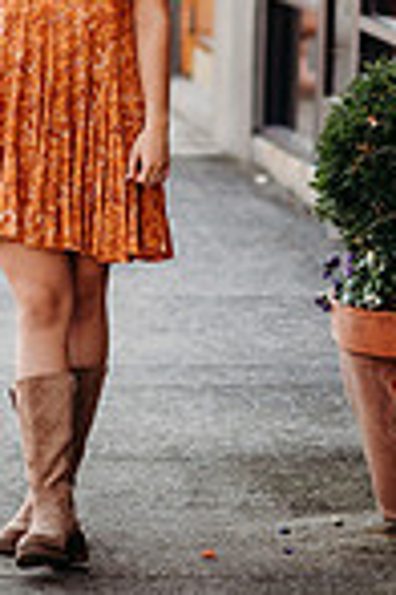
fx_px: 4306
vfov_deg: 7.7
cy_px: -295
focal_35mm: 261
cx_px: 85
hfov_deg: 5.3
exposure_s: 1/250
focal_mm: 85
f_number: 2.2
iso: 125
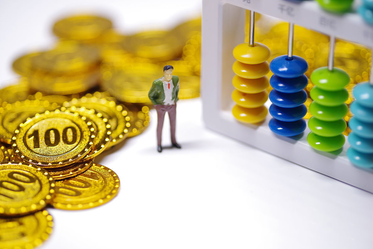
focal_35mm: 101
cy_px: 125
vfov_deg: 13.5
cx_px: 186
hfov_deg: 20.2
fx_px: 1046
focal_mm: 100
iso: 400
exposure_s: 1/160
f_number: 2.8
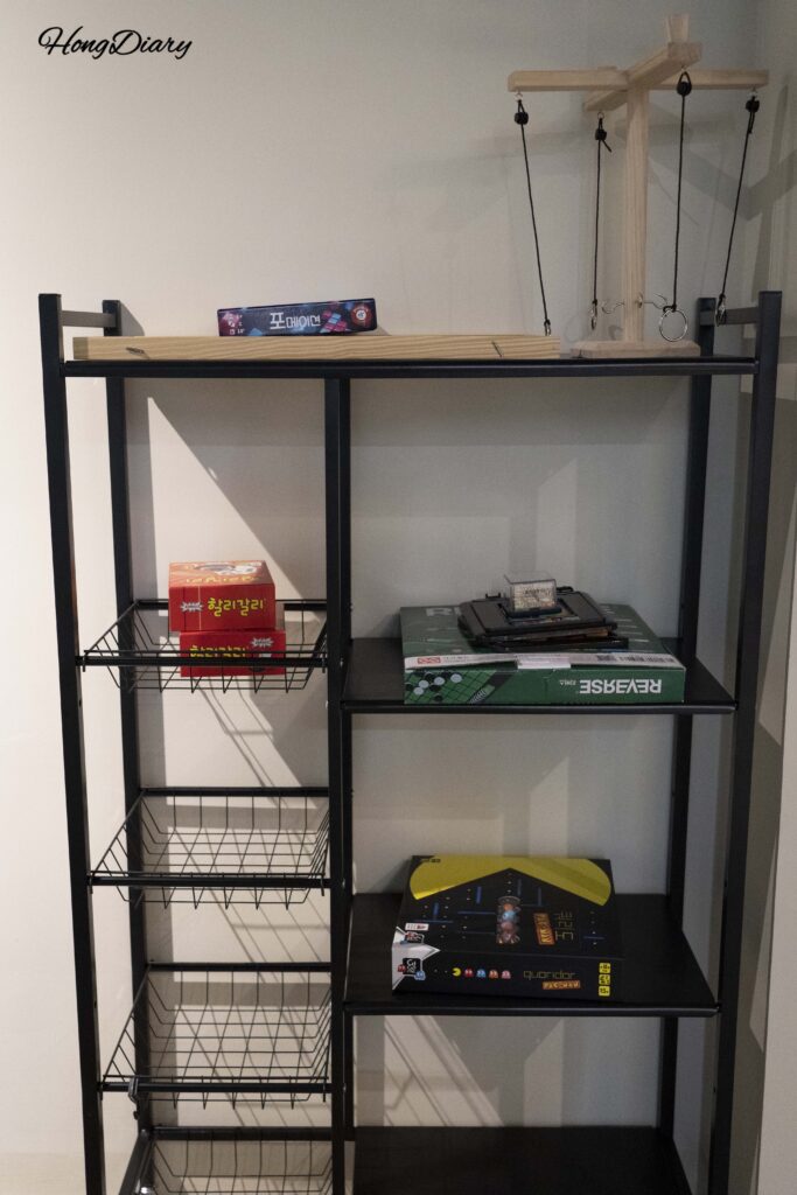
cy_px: 598
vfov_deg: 51.9
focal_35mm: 37
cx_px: 398
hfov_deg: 36.0
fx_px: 1228
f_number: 5
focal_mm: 37
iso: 10000
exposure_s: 1/160
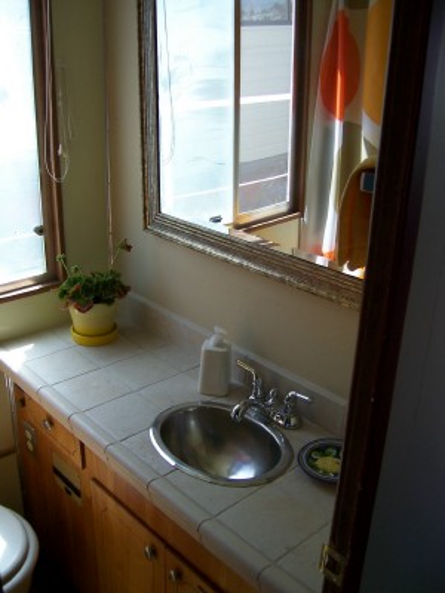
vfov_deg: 51.4
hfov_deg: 39.7
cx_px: 222
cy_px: 296
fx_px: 617
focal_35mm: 36
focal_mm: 6
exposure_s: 1/180
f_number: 3
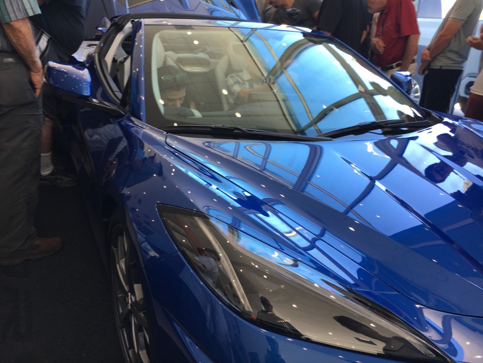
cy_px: 182
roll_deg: -3.9
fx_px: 405
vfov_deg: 48.2
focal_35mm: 29
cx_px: 242
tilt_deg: -20.6
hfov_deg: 61.7
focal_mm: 4.15
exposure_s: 1/60
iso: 32
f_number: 2.2
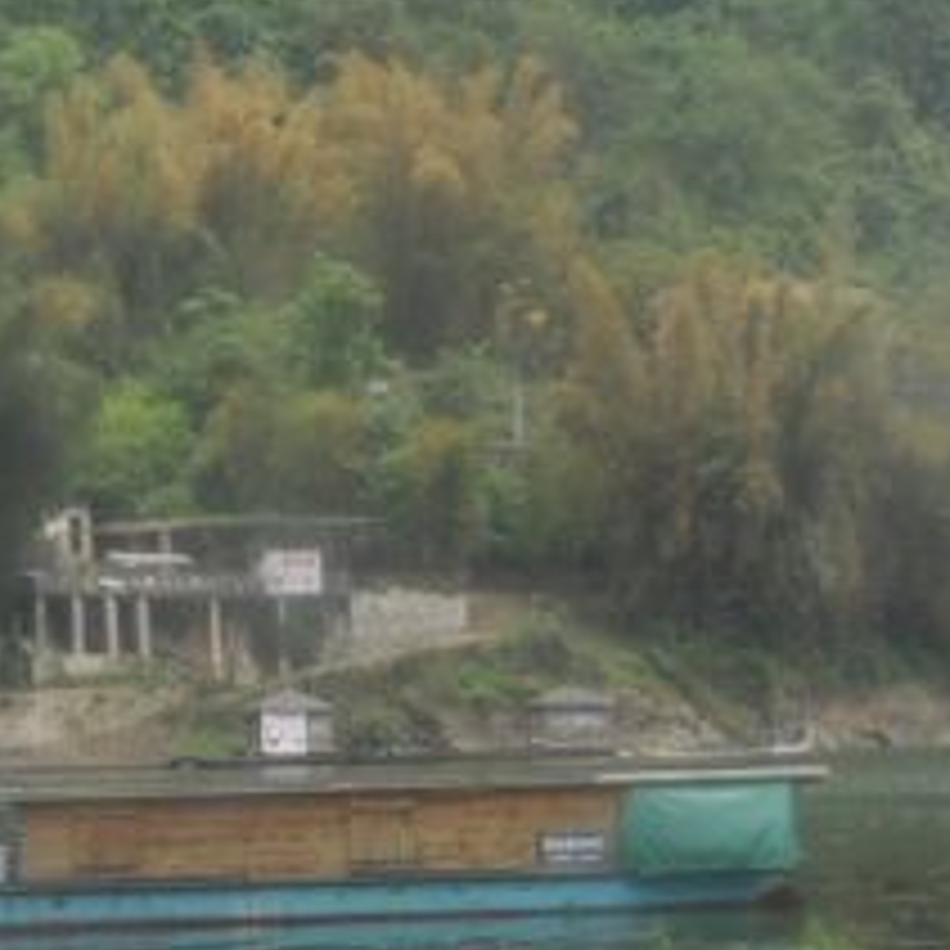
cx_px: 864
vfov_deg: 15.1
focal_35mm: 110
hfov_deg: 15.6
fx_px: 3415
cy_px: 1258
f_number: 9
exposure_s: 1/400
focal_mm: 14
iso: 320
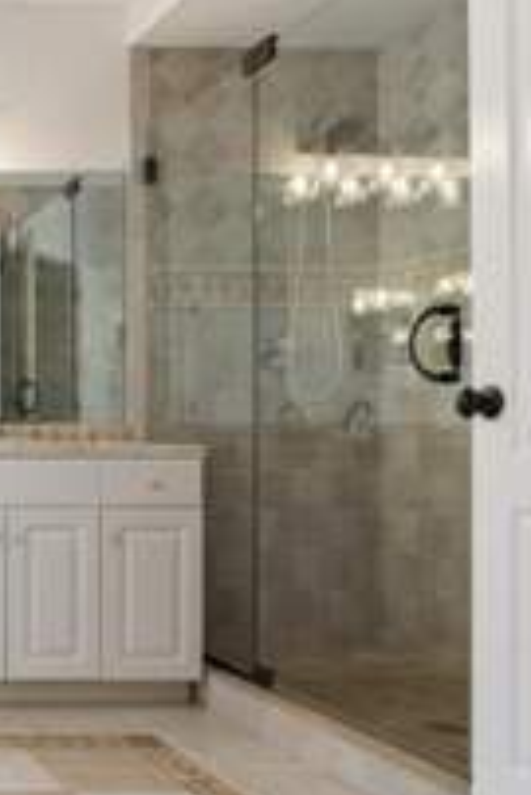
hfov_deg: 25.4
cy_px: 433
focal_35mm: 38
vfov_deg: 50.6
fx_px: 839
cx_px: -287
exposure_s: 1/60
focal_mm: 16
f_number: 10
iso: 800
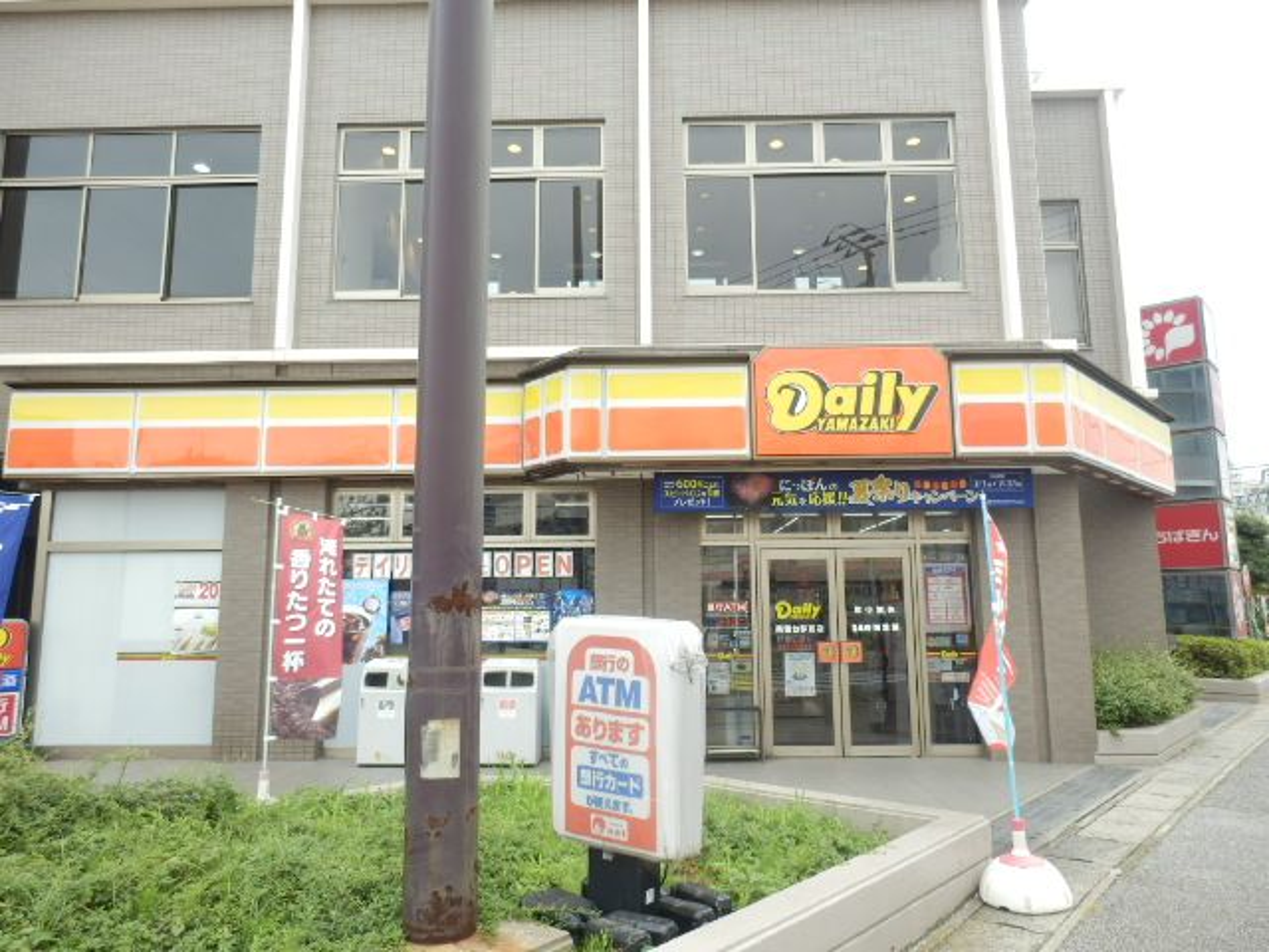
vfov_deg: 56.8
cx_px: 634
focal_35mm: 24
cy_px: 476
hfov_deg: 71.6
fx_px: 880
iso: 80
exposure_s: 1/125
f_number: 3
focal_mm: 4.2
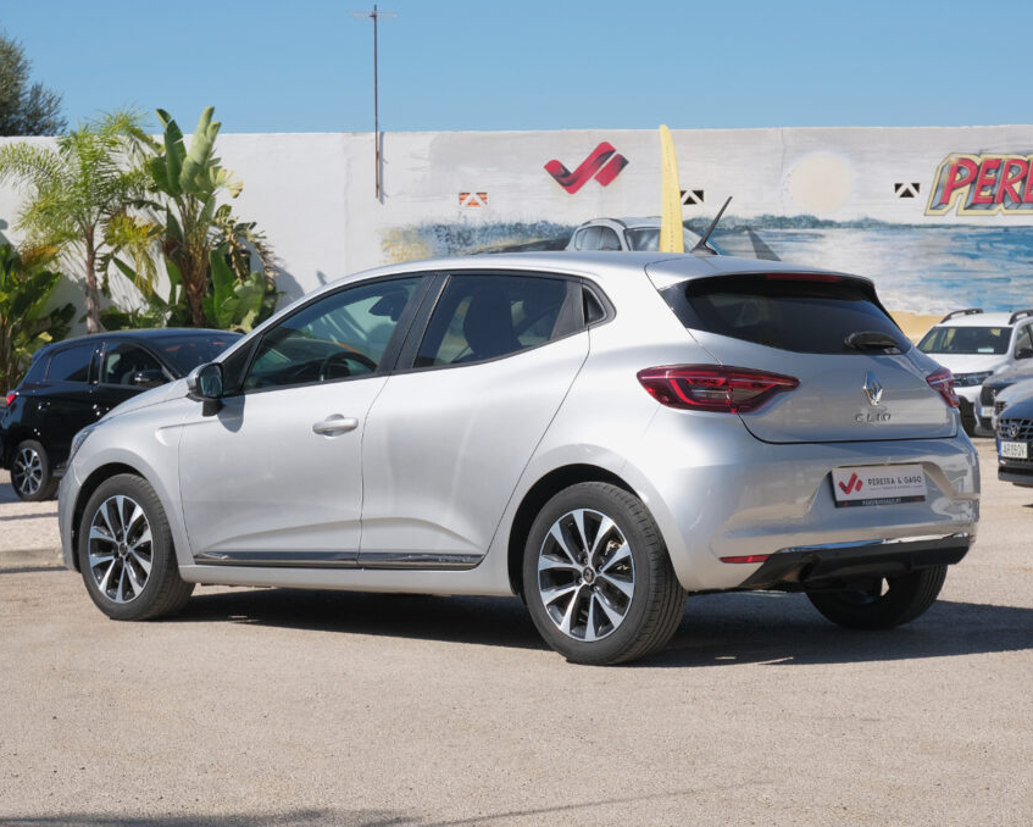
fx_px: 2324
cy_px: 414
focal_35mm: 76
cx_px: 539
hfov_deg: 25.1
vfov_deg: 20.2
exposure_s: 1/320
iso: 160
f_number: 9
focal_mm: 44.5
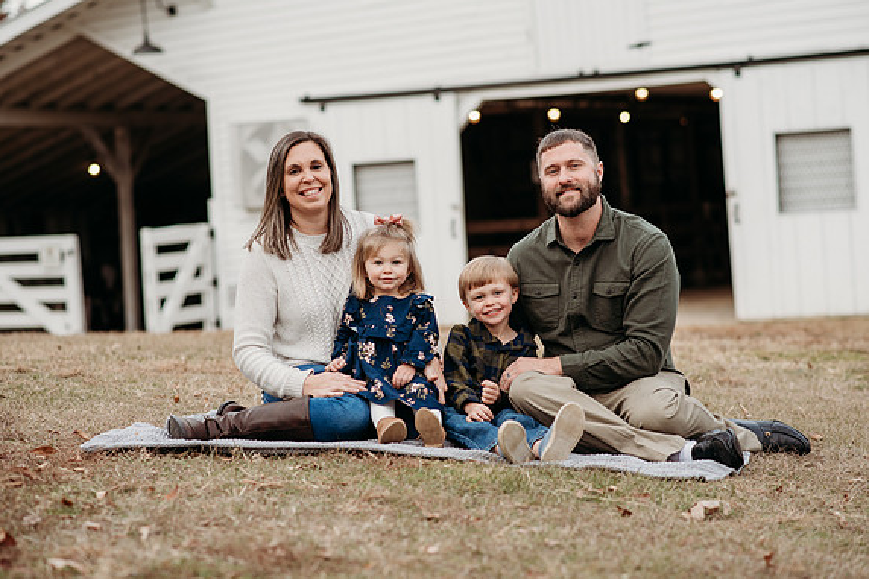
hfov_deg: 22.1
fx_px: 2220
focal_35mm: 92
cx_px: 438
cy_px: 286
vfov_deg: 14.9
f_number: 2.8
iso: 200
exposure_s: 1/400
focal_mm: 85
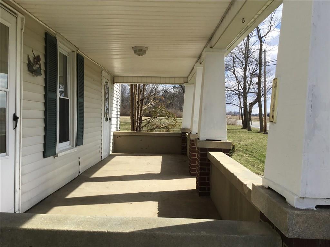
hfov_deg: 58.4
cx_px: 165
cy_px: 124
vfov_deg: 45.4
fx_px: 296
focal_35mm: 31
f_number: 2.4
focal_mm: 3.3
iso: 25
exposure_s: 1/1058
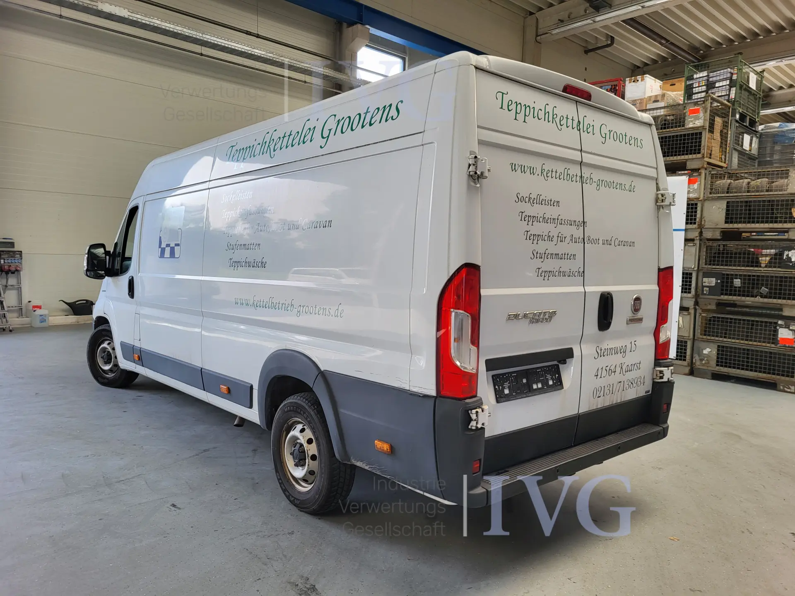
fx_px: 597
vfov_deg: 53.1
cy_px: 298
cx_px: 398
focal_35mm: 26
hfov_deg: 67.3
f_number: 1.8
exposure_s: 1/119
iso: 40
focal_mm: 5.4
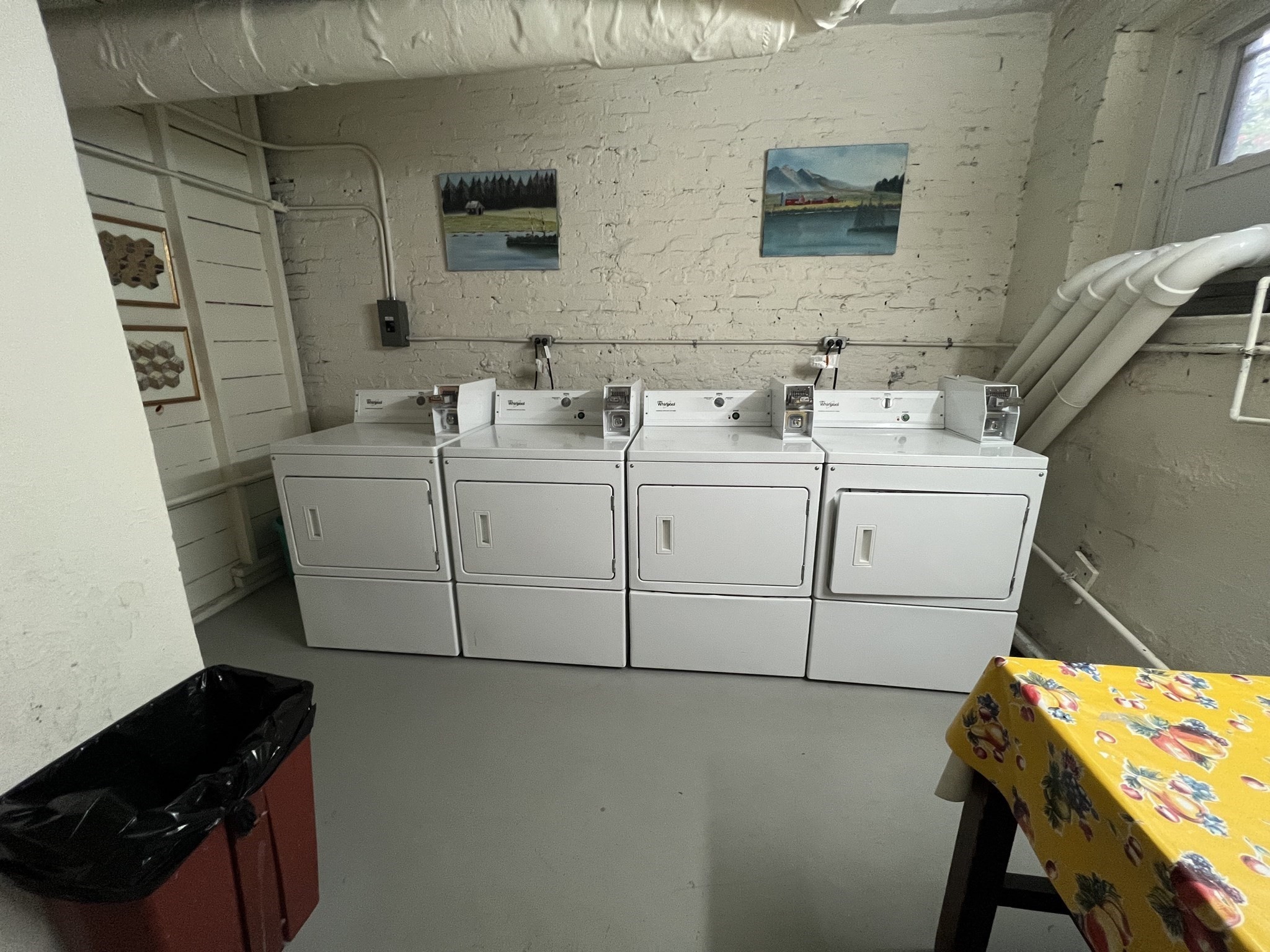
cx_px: 635
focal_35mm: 13
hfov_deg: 106.2
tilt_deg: -15.9
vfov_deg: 89.9
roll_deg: +0.7
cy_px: 476
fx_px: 477
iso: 250
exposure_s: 1/60
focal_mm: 1.57
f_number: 1.8
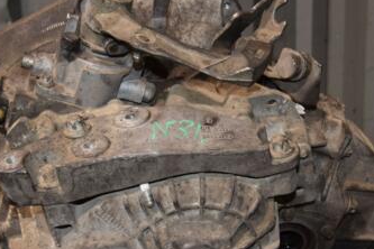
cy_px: 183
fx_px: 841
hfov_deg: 25.1
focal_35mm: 81
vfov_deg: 16.8
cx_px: 179
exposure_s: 1/60
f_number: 5
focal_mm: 30
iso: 800
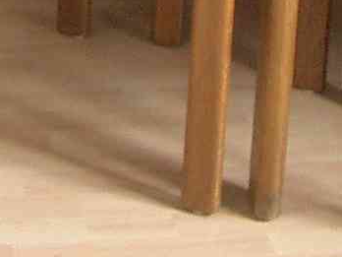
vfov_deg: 6.7
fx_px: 2035
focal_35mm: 206
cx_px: 30
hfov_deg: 9.6
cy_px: -428
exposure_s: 1/13
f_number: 2.6
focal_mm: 5.8
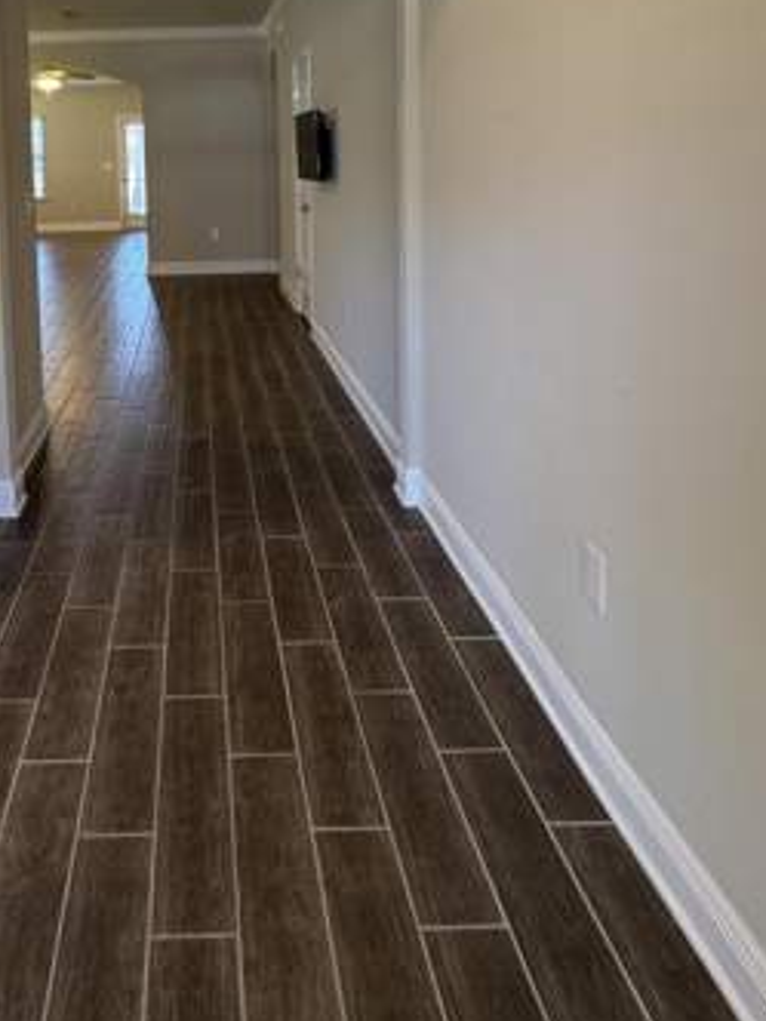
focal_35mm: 27
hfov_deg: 49.4
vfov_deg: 60.1
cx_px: 194
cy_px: 203
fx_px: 797
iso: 200
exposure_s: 1/60
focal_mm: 2.22
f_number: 2.2
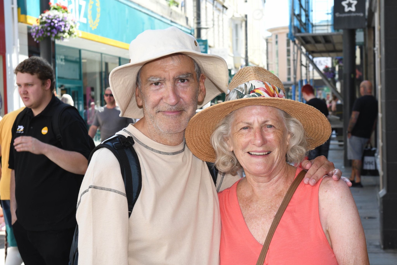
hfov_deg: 27.0
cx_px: 198
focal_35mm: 75
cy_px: 132
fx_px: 827
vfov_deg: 18.2
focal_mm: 50
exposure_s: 1/250
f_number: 6.3
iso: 500
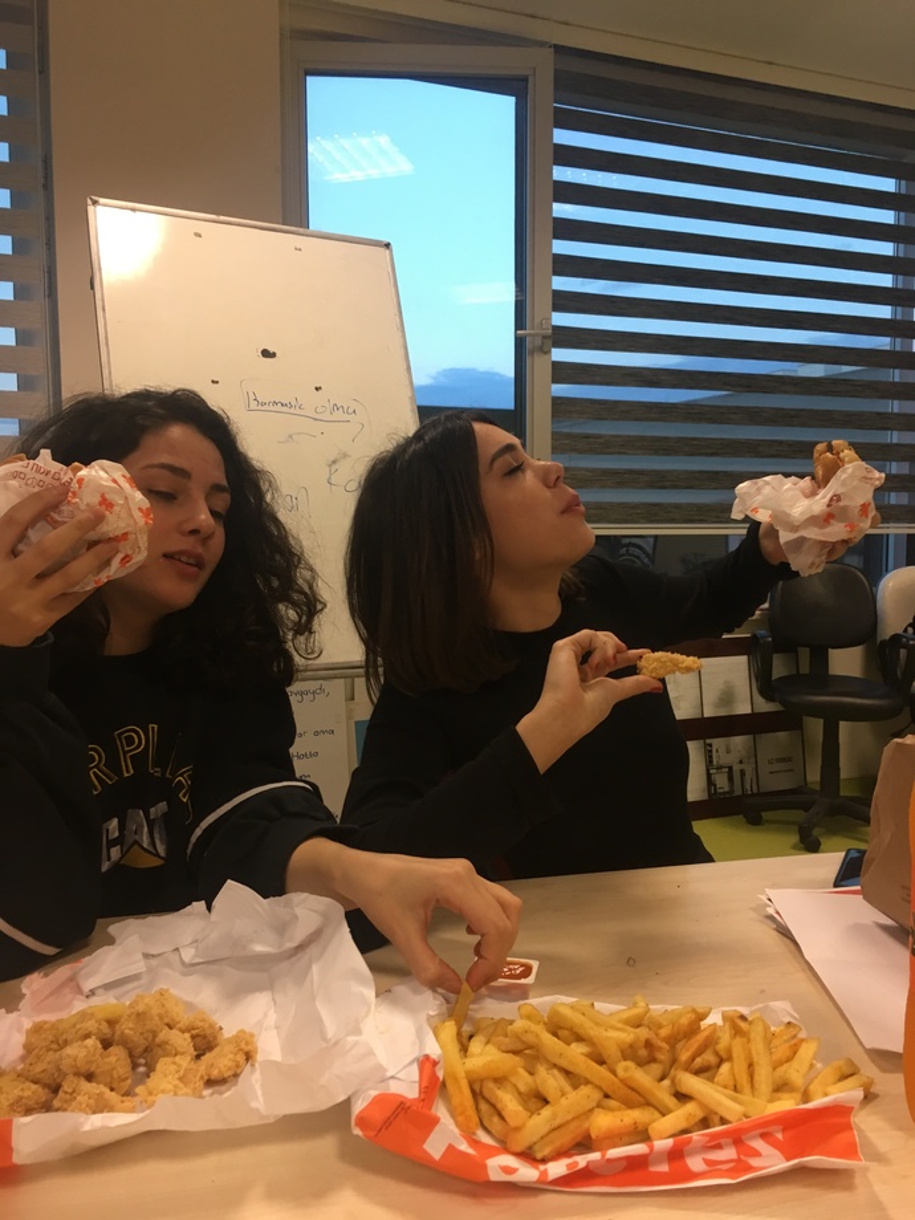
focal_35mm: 29
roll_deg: +0.7
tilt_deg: -5.3
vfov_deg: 61.7
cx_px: 458
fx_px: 1022
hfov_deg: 48.2
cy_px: 610
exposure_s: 1/33
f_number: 2.2
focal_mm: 4.15
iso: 50
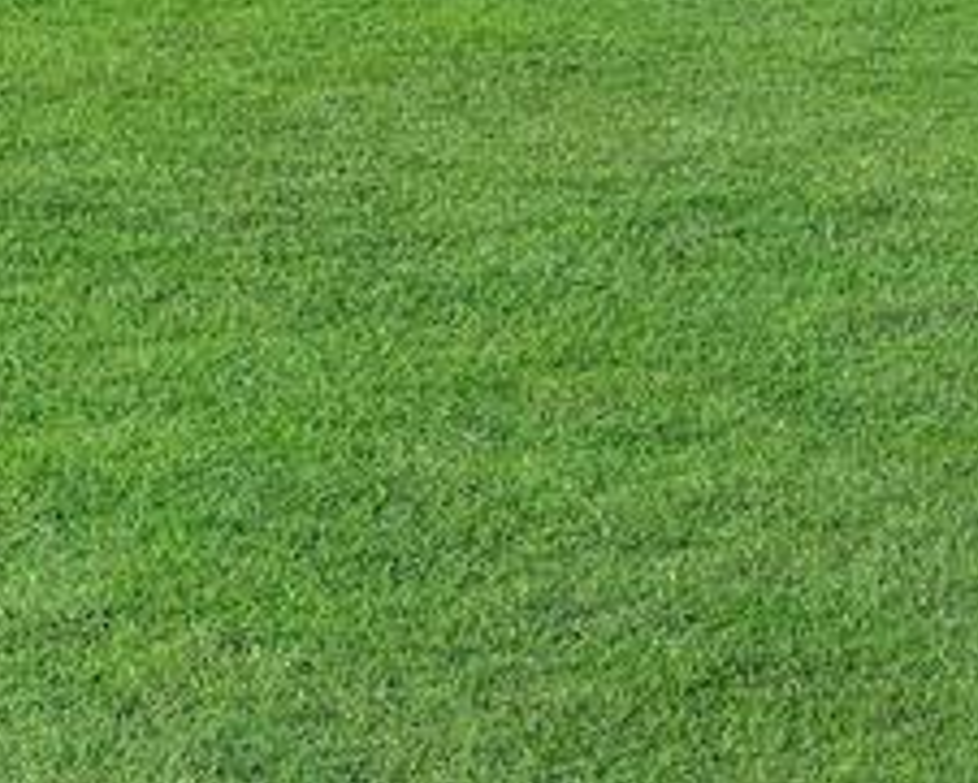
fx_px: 1969
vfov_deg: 19.3
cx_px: 736
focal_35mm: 68
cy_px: -437
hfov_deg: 27.5
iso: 1600
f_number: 9
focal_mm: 16
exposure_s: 1/2500
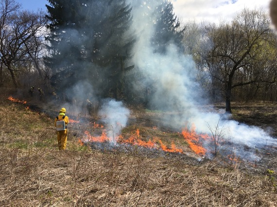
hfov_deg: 61.7
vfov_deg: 48.2
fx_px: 232
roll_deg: +1.2
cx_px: 138
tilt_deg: -1.2
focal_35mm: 29
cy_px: 104
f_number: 2.2
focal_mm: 4.15
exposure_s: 1/1972
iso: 25
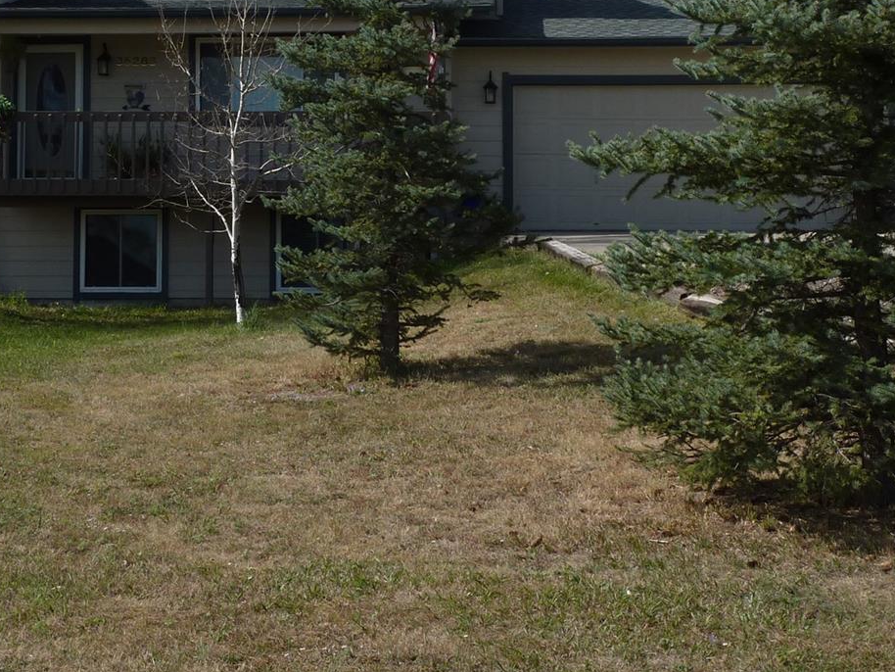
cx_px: 365
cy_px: 167
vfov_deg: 20.8
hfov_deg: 27.7
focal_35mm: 70
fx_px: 1810
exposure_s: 1/500
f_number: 5
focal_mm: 6.5
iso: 80
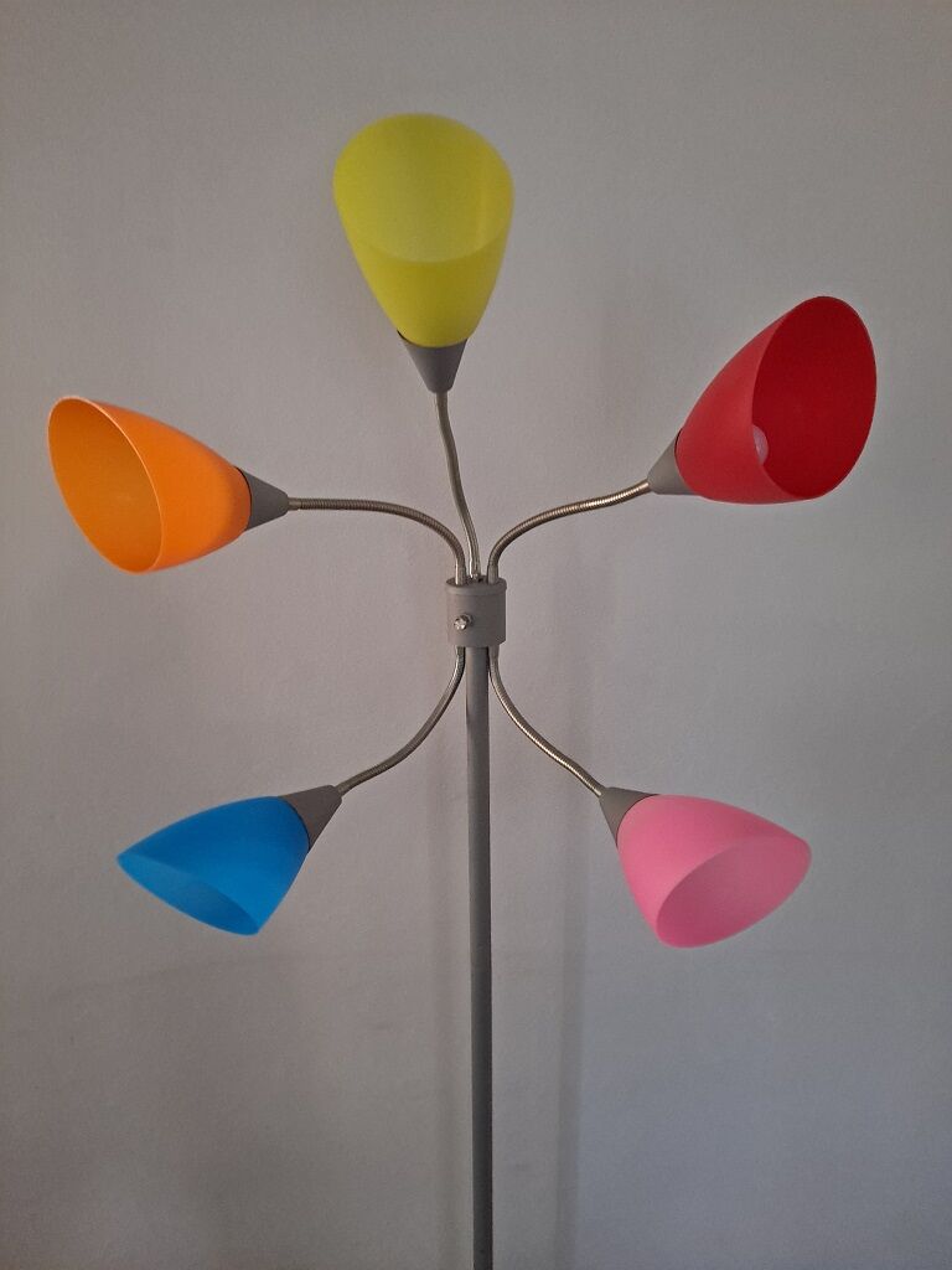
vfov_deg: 69.4
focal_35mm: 25
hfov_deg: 54.9
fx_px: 917
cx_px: 476
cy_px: 635
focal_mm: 4.6
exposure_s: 1/20
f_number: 2
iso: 640
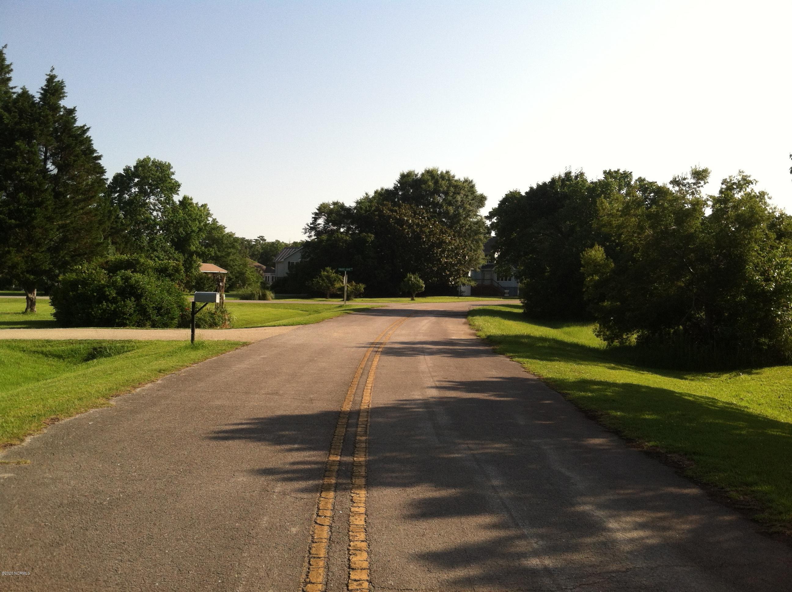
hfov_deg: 52.7
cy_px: 296
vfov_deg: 40.6
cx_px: 396
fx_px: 800
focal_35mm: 35
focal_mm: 3.85
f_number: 2.8
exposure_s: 1/882
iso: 80
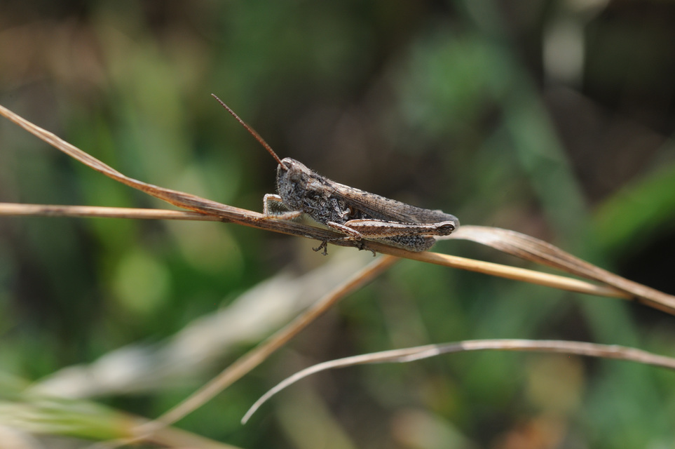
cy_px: 224
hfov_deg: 13.1
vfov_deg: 8.7
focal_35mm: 158
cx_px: 338
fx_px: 2950
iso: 250
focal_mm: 105
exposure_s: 1/320
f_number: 10
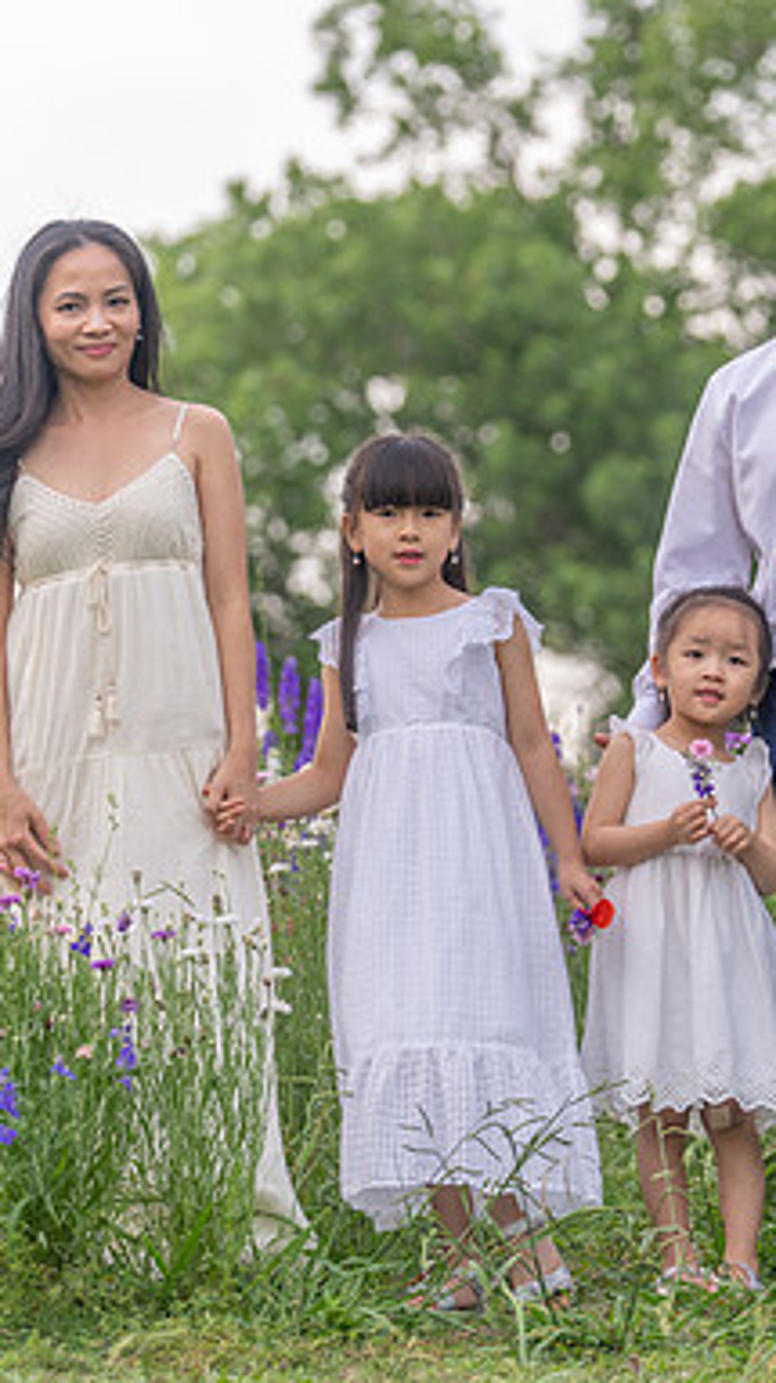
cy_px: 692
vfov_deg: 12.4
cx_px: 523
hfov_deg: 7.0
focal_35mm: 173
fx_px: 6338
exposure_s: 1/400
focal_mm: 109
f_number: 3.2
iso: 160
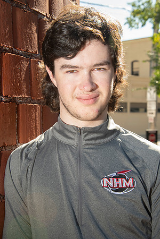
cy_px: 120
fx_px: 613
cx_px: 80
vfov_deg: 22.1
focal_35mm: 92
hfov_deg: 14.9
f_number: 13
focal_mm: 92
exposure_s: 1/160
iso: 800
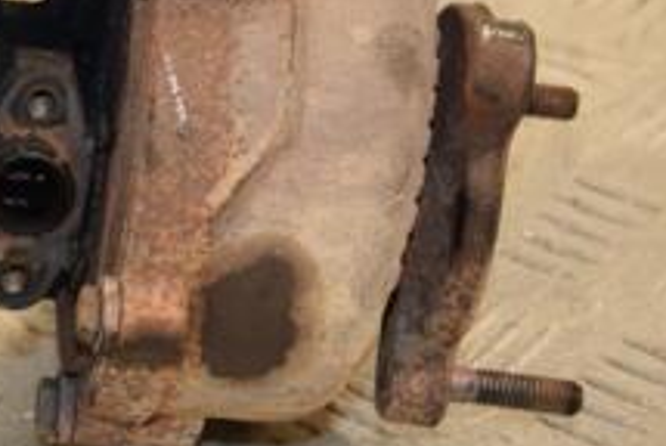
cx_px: 15
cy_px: 158
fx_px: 3872
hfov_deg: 9.8
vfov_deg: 6.6
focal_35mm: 209
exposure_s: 1/125
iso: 800
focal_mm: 50
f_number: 5
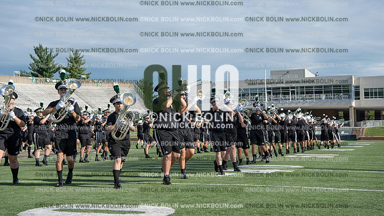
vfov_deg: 22.6
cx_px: 191
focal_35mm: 53
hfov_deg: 39.2
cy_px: 97
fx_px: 540
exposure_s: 1/640
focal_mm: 50
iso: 100
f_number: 5.6
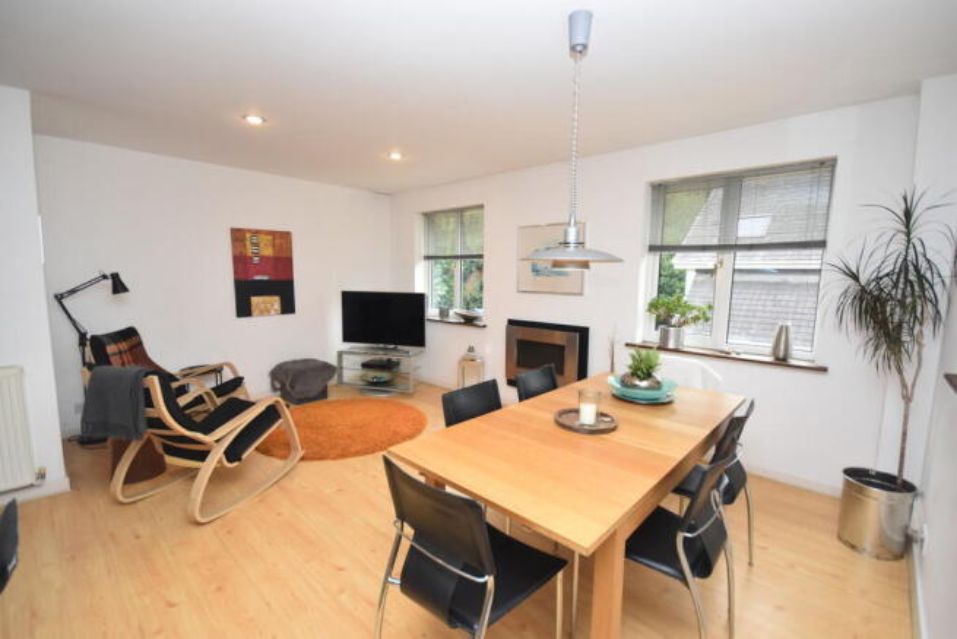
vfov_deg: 77.4
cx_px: 478
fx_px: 399
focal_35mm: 15
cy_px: 320
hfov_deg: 100.4
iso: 800
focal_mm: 10
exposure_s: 1/160
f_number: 4
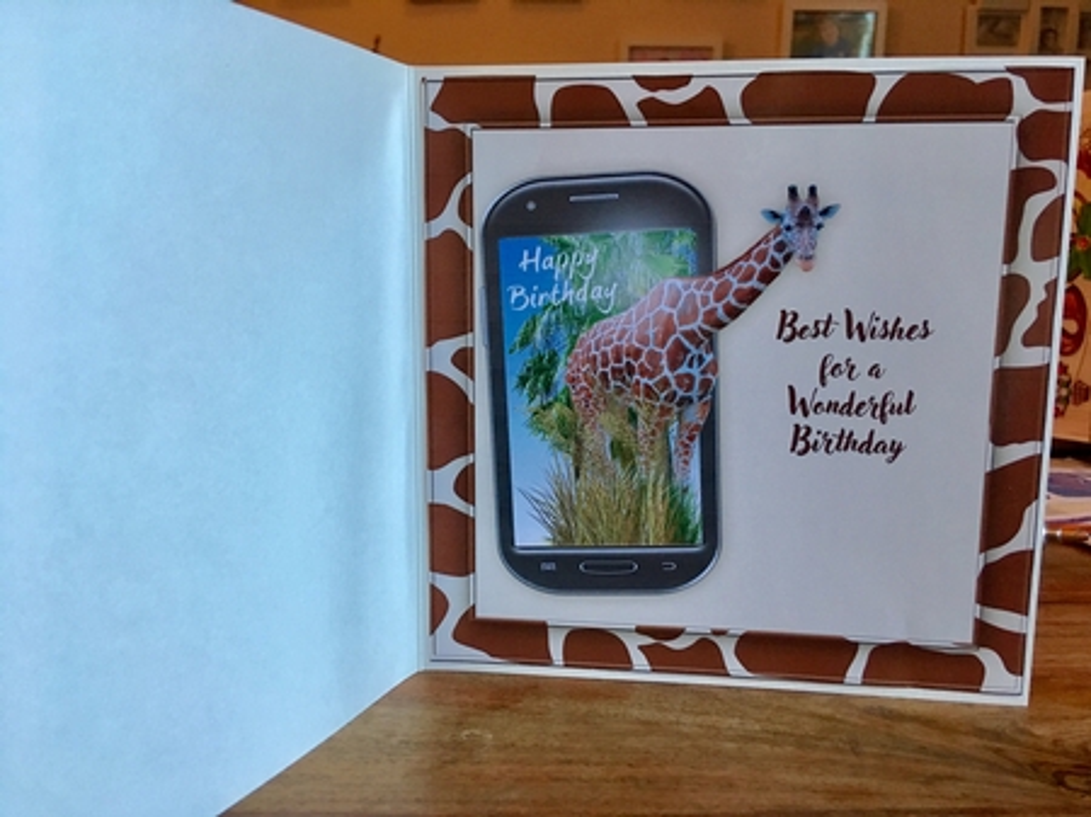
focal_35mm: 29
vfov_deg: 48.2
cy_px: 408
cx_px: 546
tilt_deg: -10.5
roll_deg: +0.2
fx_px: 914
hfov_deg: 61.7
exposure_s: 1/33
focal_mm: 4.15
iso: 200
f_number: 2.2
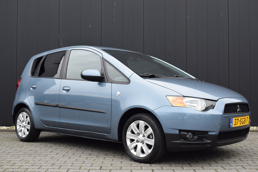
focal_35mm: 45
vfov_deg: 29.9
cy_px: 86
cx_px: 129
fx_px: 322
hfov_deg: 43.6
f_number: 8
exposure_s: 1/250
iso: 400
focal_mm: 30
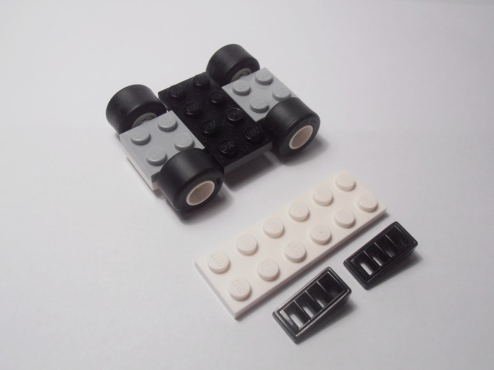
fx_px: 528
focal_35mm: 37
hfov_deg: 50.1
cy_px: 185
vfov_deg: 38.7
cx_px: 247
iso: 80
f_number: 3.9
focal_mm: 6.61
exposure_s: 1/60
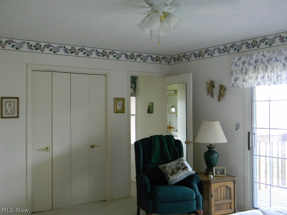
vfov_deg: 35.1
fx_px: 340
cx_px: 144
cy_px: 108
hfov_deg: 45.8
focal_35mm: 41
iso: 381
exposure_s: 1/30
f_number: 3.8
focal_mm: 7.3
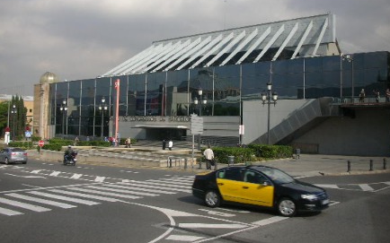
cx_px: 194
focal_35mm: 41
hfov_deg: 48.2
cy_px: 105
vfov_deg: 31.2
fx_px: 436
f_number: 8.5
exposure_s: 1/50
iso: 50
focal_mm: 5.8
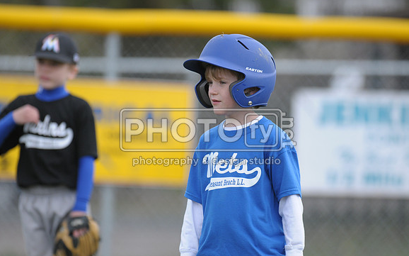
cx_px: 204
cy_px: 135
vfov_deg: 2.8
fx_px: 5294
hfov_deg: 4.4
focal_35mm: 475
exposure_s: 1/1000
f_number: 4
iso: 400
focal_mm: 310
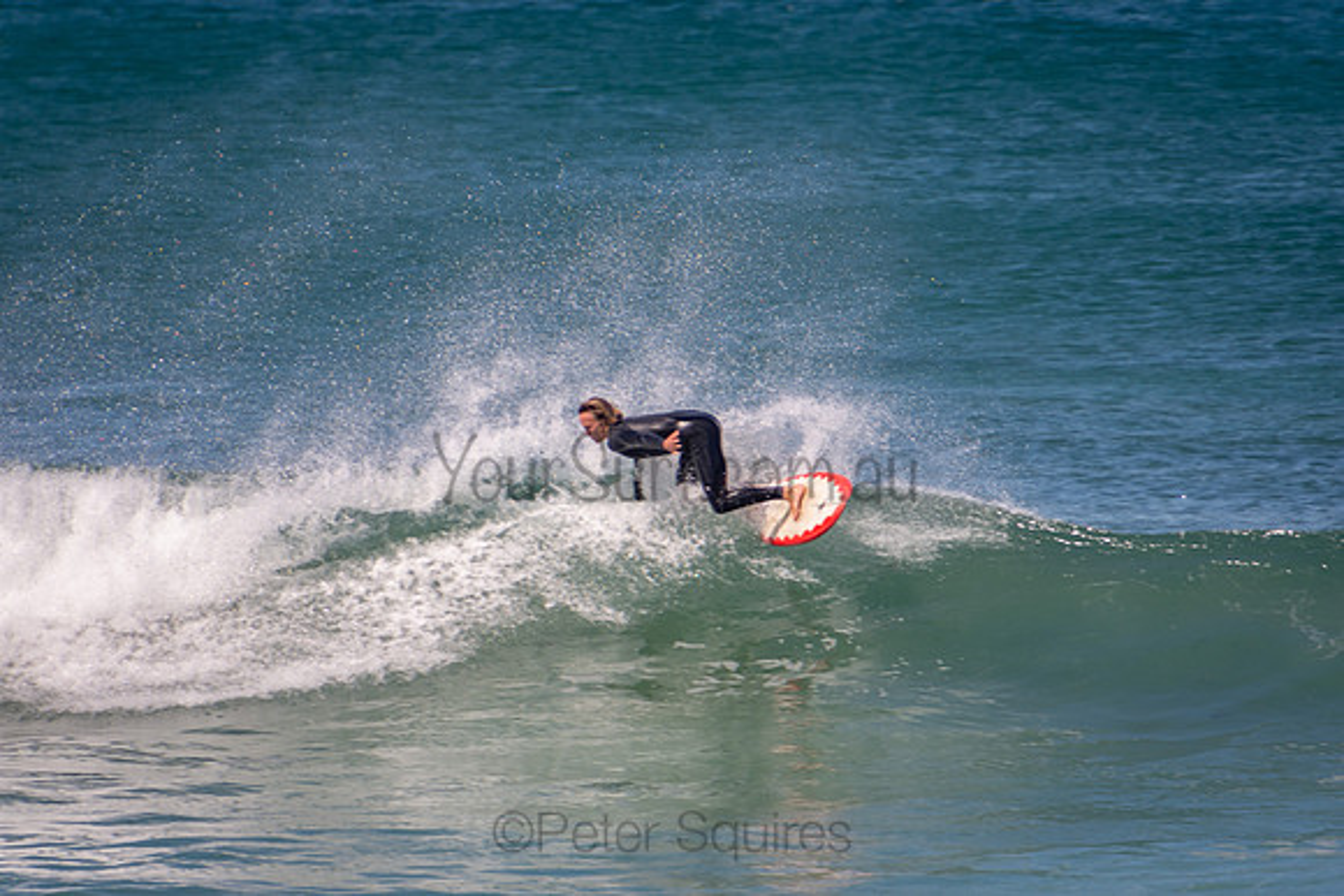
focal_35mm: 600
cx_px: 672
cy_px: 448
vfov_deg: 2.3
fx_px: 22404
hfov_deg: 3.4
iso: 200
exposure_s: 1/1250
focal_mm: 400
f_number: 5.6
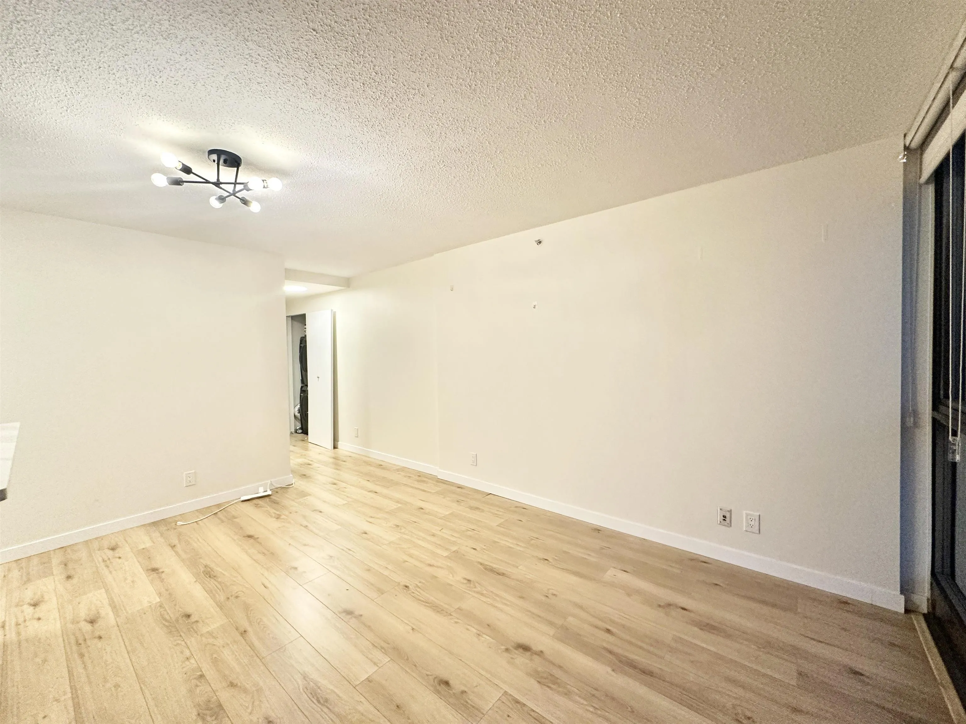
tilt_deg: -1.6
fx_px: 391
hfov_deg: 102.1
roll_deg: +1.0
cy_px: 362
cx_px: 483
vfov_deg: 85.7
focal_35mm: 14
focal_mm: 2.22
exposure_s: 1/120
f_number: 2.2
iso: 250
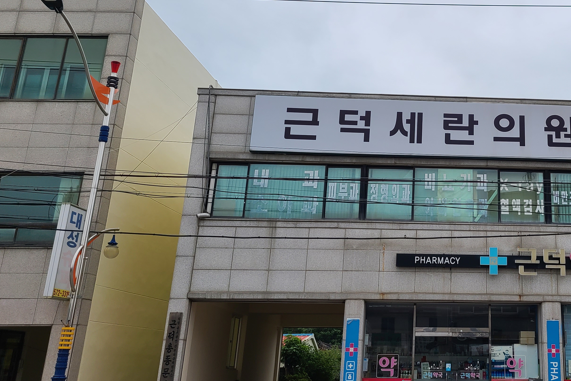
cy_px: 118
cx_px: 460
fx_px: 714
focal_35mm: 45
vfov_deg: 29.6
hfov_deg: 41.6
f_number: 1.8
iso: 40
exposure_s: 1/712
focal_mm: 5.4
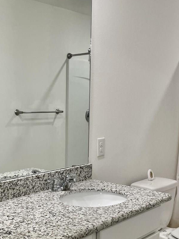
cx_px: 55
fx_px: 345
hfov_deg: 28.8
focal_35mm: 50
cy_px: 168
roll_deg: -0.5
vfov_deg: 37.6
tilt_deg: -9.2
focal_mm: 4.2
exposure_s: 1/120
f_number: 1.6
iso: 100
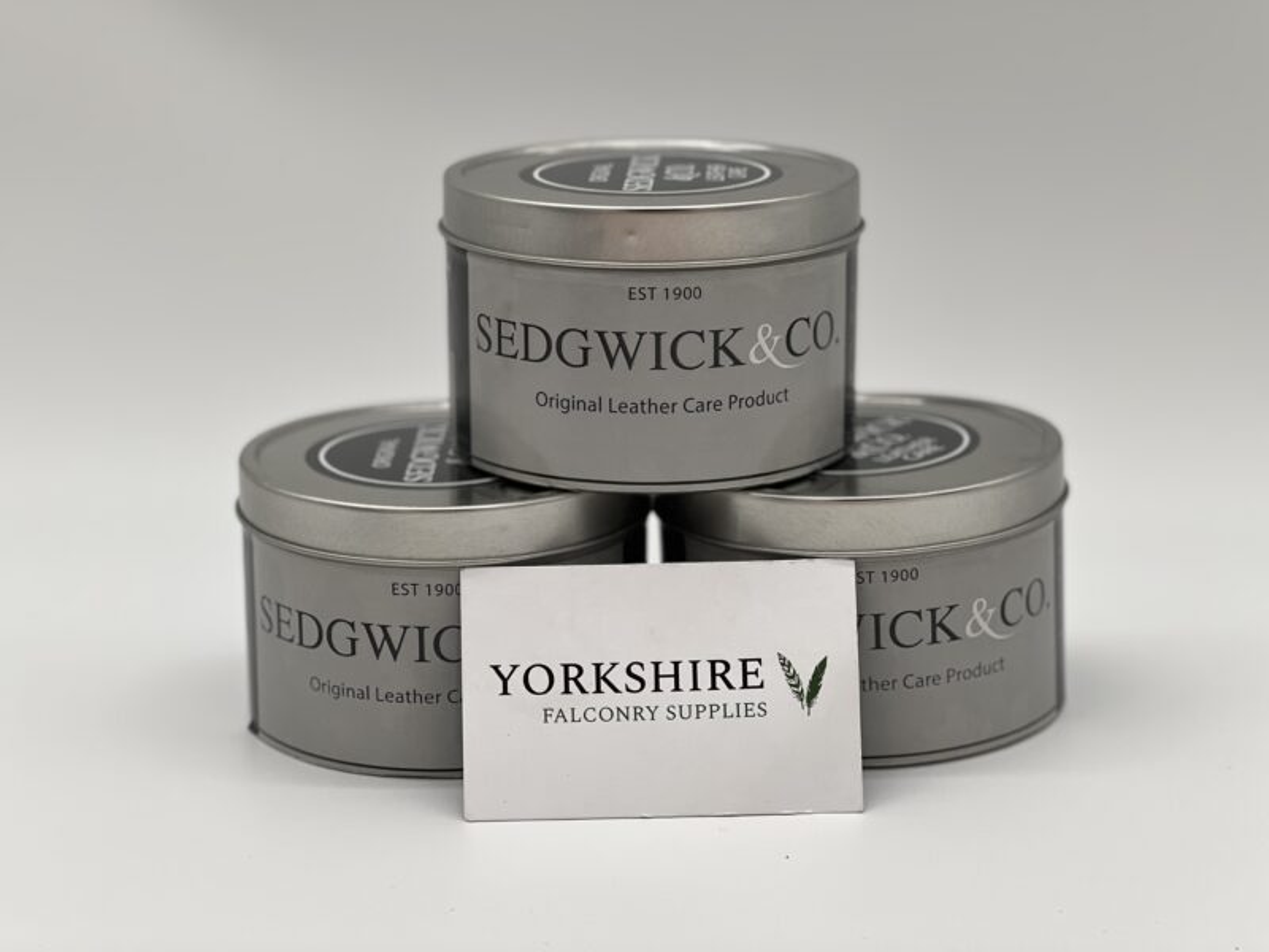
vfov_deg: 19.1
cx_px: 634
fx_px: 2823
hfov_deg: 25.3
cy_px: 476
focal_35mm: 77
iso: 50
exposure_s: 1/121
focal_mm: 9
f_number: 2.8
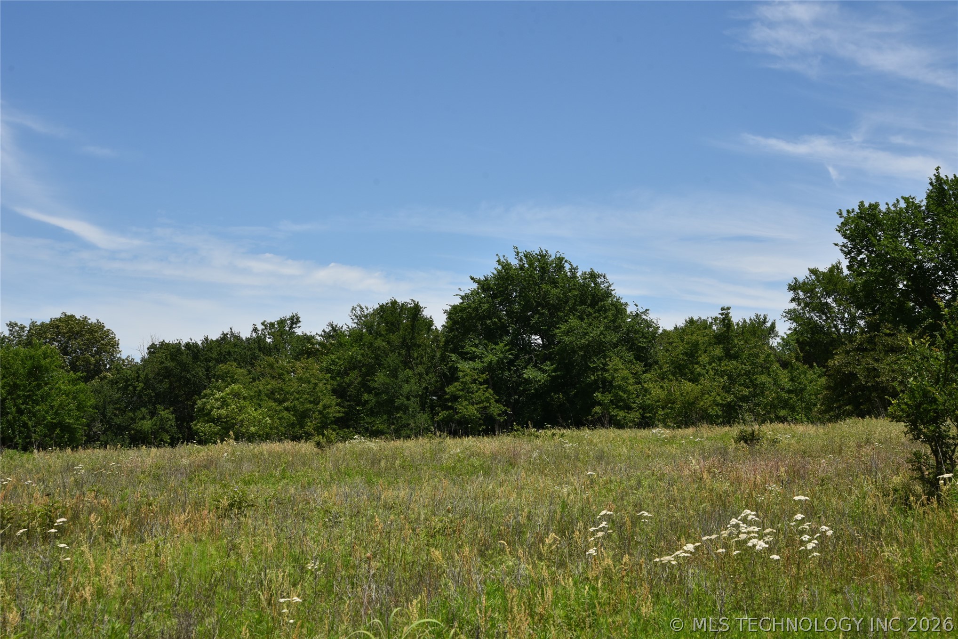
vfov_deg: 28.1
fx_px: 1277
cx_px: 479
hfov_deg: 41.1
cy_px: 320
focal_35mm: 48
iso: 320
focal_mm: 48
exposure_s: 1/500
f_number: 11
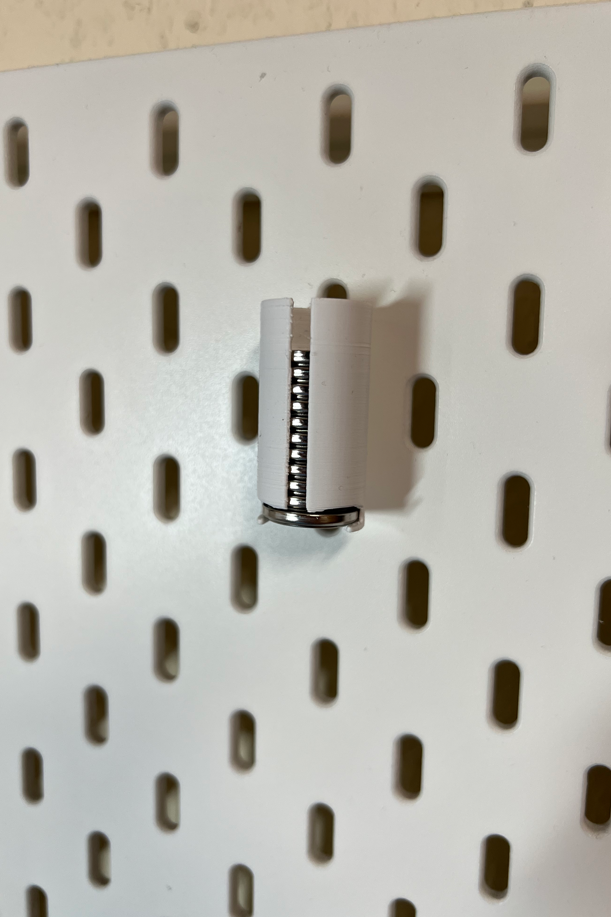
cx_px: 298
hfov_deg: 46.4
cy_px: 456
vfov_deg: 65.5
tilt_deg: -6.6
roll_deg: -0.7
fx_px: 713
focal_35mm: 28
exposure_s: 1/121
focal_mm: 5.7
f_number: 1.5
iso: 125
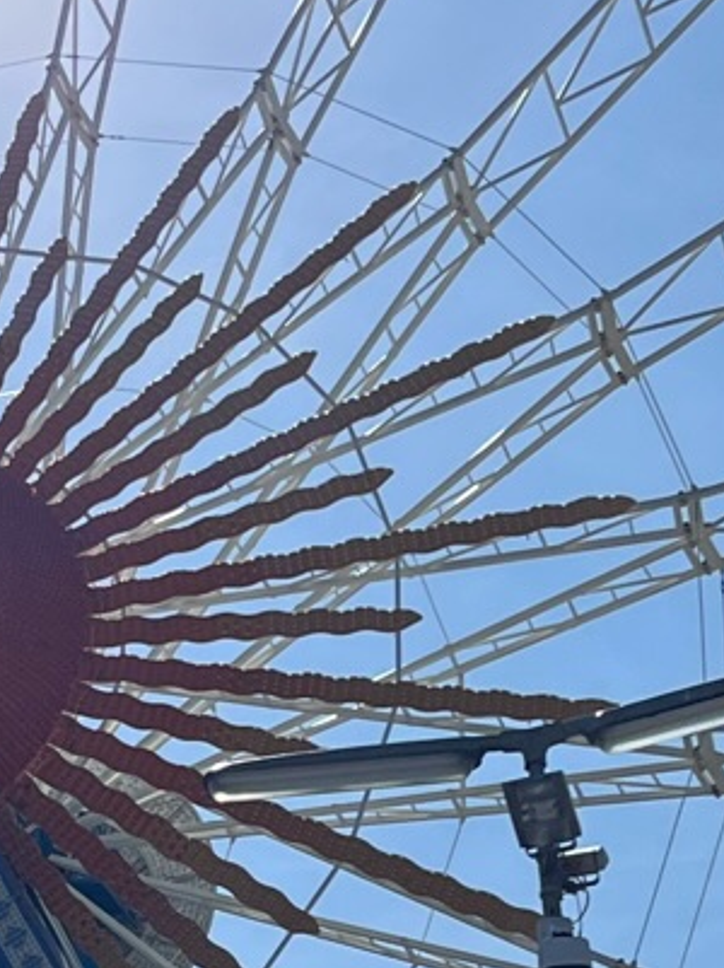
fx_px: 3715
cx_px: 41
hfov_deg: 11.1
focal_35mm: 133
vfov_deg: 14.6
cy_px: 1010
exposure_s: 1/12658
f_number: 1.5
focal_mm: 5.7
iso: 50
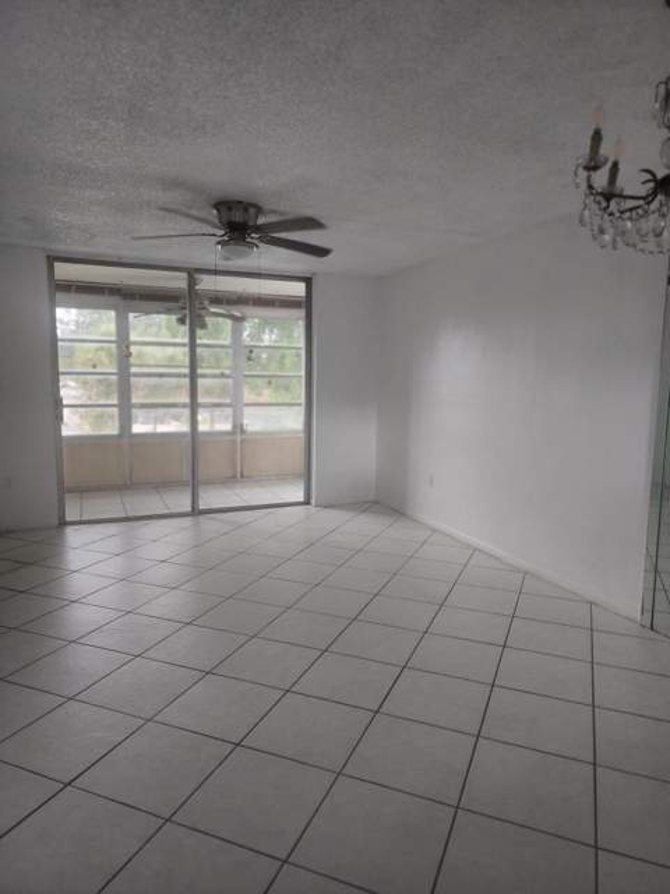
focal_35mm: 23
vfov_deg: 73.9
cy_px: 447
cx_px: 335
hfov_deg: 58.9
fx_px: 594
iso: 200
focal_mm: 6.4
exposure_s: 1/120
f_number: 1.8
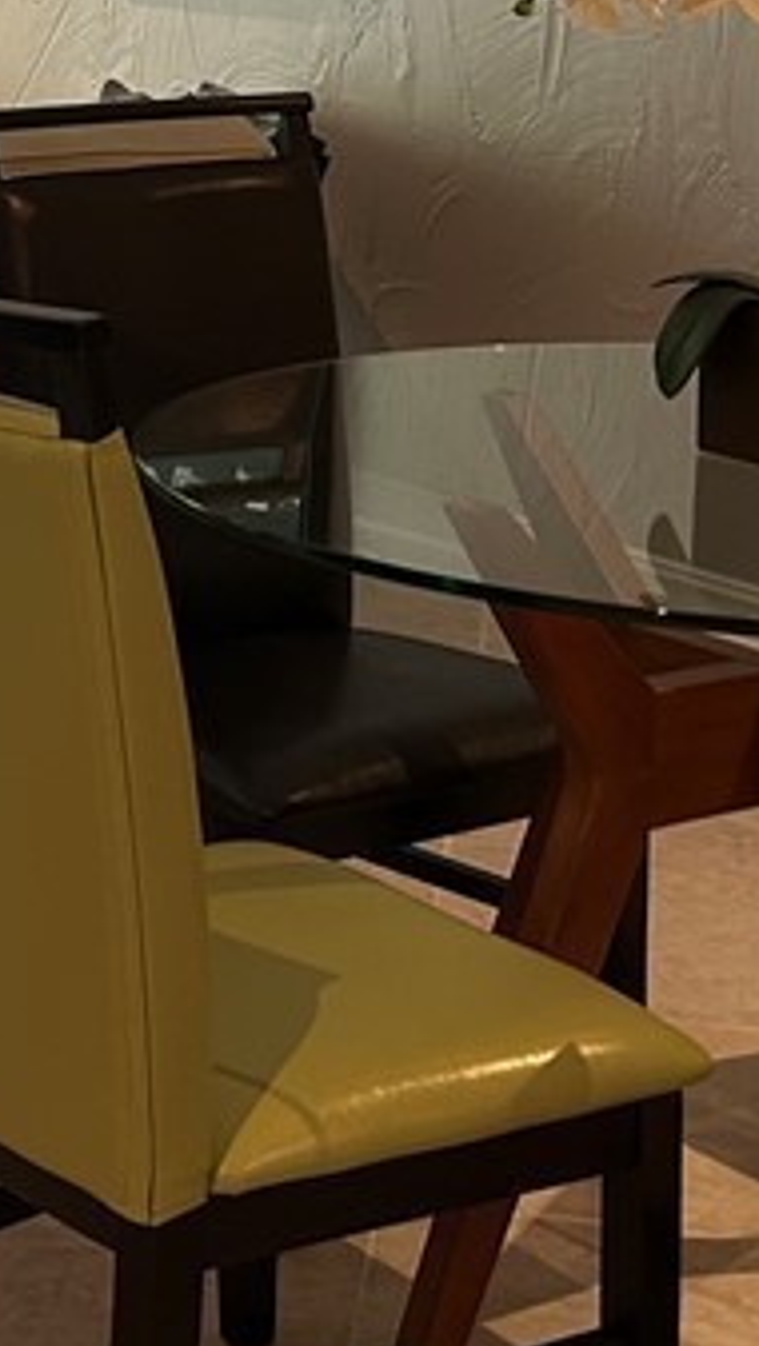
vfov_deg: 24.3
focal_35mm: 86
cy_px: 240
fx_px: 3072
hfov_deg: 13.7
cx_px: -164
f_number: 1.5
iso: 125
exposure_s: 1/44
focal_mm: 5.7
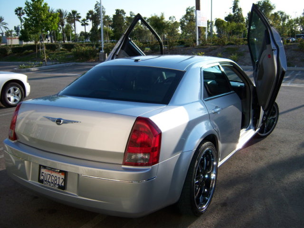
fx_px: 316
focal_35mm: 36
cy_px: 114
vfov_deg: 39.7
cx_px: 152
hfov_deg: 51.4
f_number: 2.8
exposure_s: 1/800
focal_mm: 7.5
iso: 80
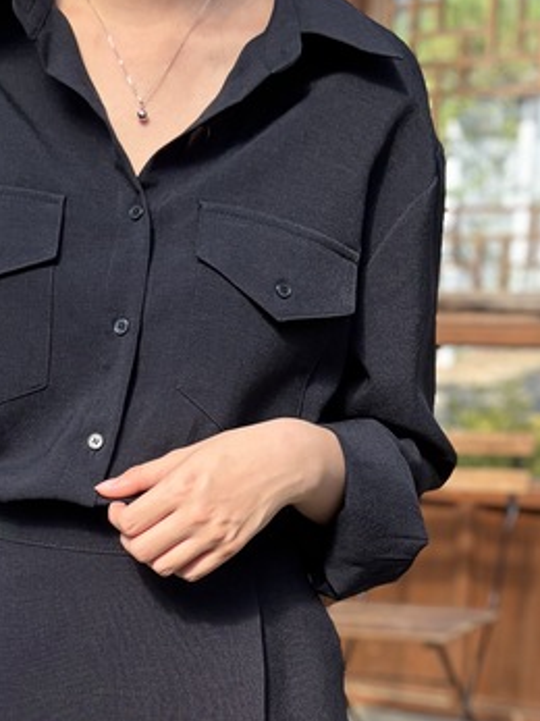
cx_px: 139
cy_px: 914
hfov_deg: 19.5
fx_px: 1561
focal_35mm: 75
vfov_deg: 23.3
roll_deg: +2.0
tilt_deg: -23.3
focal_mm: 5.96
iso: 50
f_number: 1.6
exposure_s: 1/782
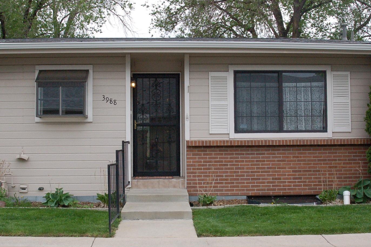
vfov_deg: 29.2
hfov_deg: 42.8
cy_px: 133
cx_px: 186
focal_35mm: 46
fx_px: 474
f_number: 13
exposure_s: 1/640
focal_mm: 28
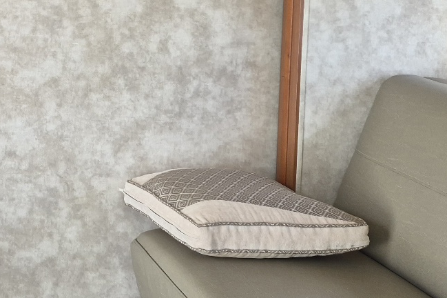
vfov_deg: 22.0
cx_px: -98
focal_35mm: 59
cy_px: -11
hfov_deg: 29.0
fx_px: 732
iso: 100
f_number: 1.8
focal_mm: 5.4
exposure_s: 1/182
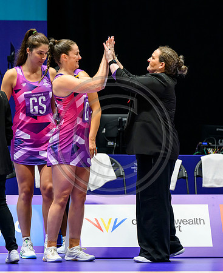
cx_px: 141
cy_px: 113
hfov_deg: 4.8
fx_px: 2672
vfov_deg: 5.9
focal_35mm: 328
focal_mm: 200
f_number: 3.2
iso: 4000
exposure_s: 1/1600
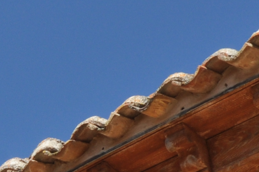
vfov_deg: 4.5
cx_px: -7
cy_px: 409
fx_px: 2125
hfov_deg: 6.9
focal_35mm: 296
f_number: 20
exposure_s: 1/125
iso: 200
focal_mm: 35
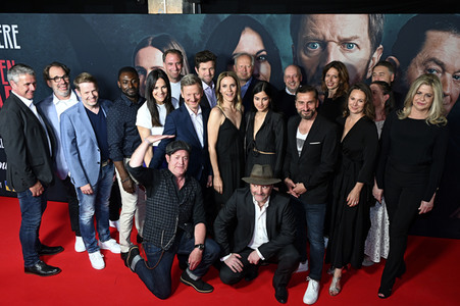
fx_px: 396
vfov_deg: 42.3
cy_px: 153
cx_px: 230
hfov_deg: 60.3
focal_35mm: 31
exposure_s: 1/100
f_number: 5.6
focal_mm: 31
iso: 1250
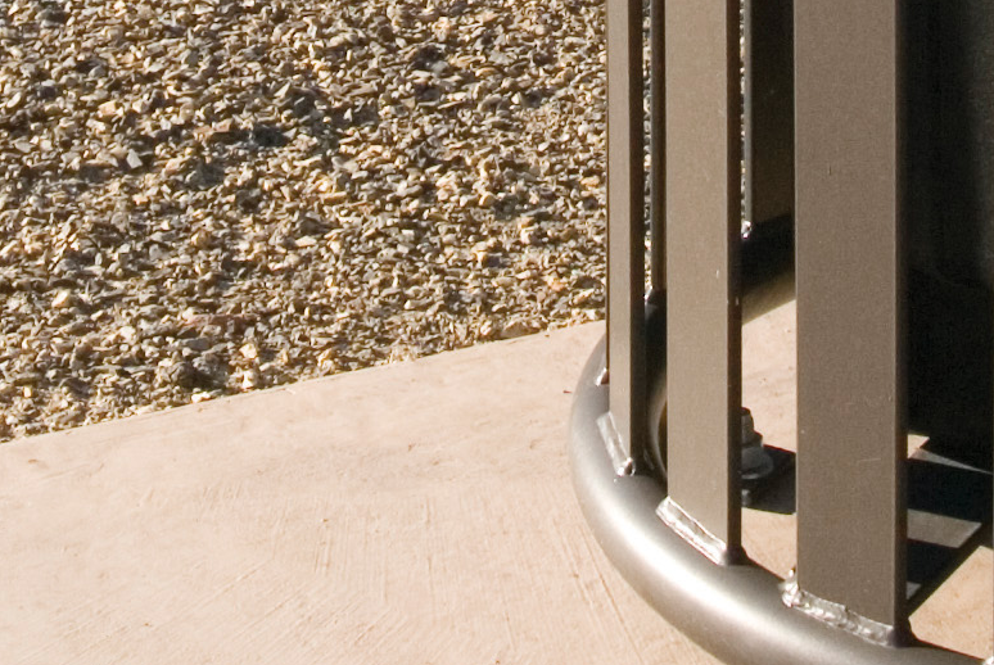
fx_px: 4146
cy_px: -693
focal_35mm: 150
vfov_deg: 8.6
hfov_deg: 13.7
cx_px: 480
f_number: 10
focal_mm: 20
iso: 250
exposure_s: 1/100
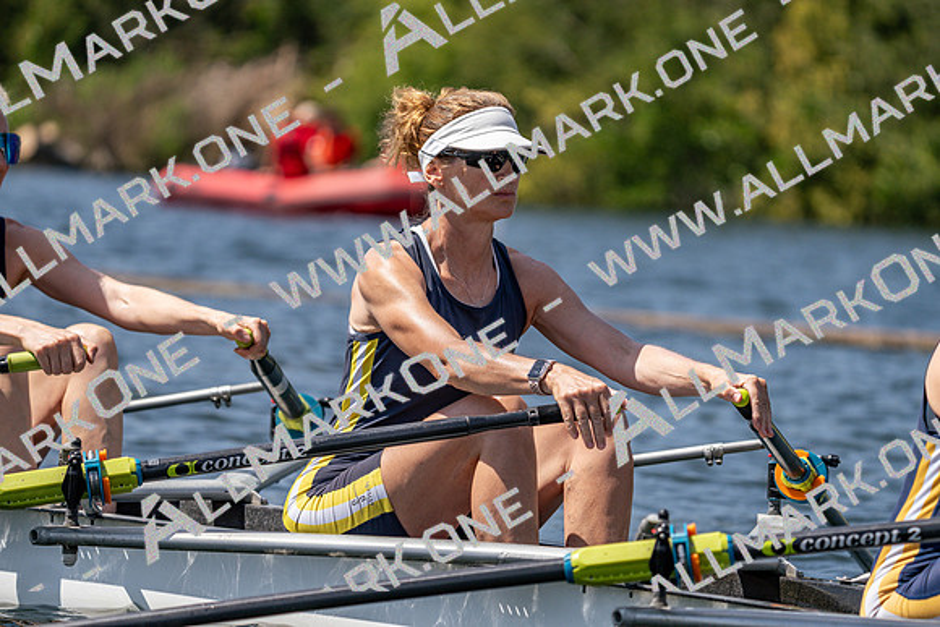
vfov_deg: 5.3
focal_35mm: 261
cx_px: 470
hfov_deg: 7.9
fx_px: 6816
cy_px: 314
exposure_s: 1/2000
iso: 200
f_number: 5.6
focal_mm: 261
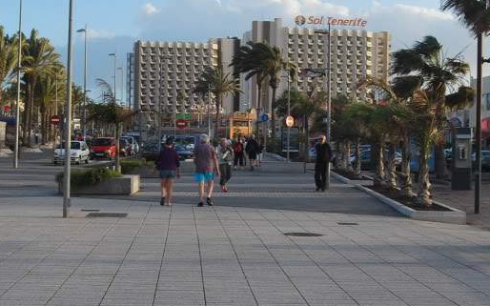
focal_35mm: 61
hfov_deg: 33.5
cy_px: 151
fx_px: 814
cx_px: 252
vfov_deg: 21.3
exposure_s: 1/125
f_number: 9
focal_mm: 20
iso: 200
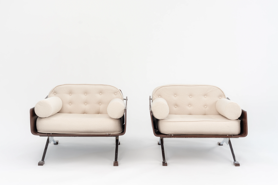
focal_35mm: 50
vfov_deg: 27.0
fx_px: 386
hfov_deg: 39.6
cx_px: 139
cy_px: 92
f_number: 8
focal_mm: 50
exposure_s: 1/50
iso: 250
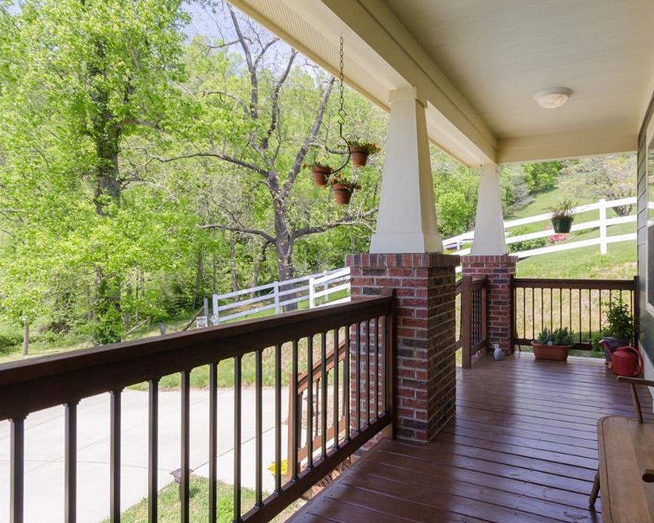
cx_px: 404
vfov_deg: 65.5
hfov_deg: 76.4
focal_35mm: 21
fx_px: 406
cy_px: 260
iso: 400
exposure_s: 1/400
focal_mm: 12
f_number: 8
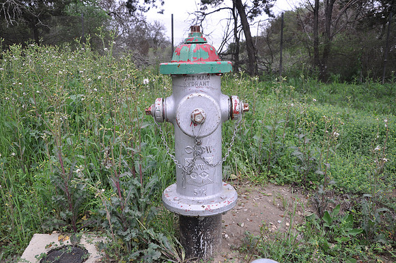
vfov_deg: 41.6
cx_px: 198
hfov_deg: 59.6
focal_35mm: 32
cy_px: 132
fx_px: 346
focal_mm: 21
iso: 400
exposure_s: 1/125
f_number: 5.6
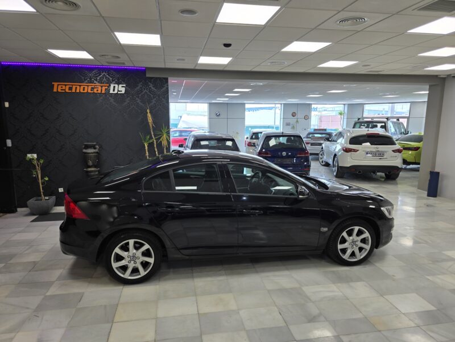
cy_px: 171
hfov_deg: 73.9
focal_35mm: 23
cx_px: 228
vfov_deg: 58.9
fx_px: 302
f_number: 1.7
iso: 40
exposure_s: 1/100
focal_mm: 6.3
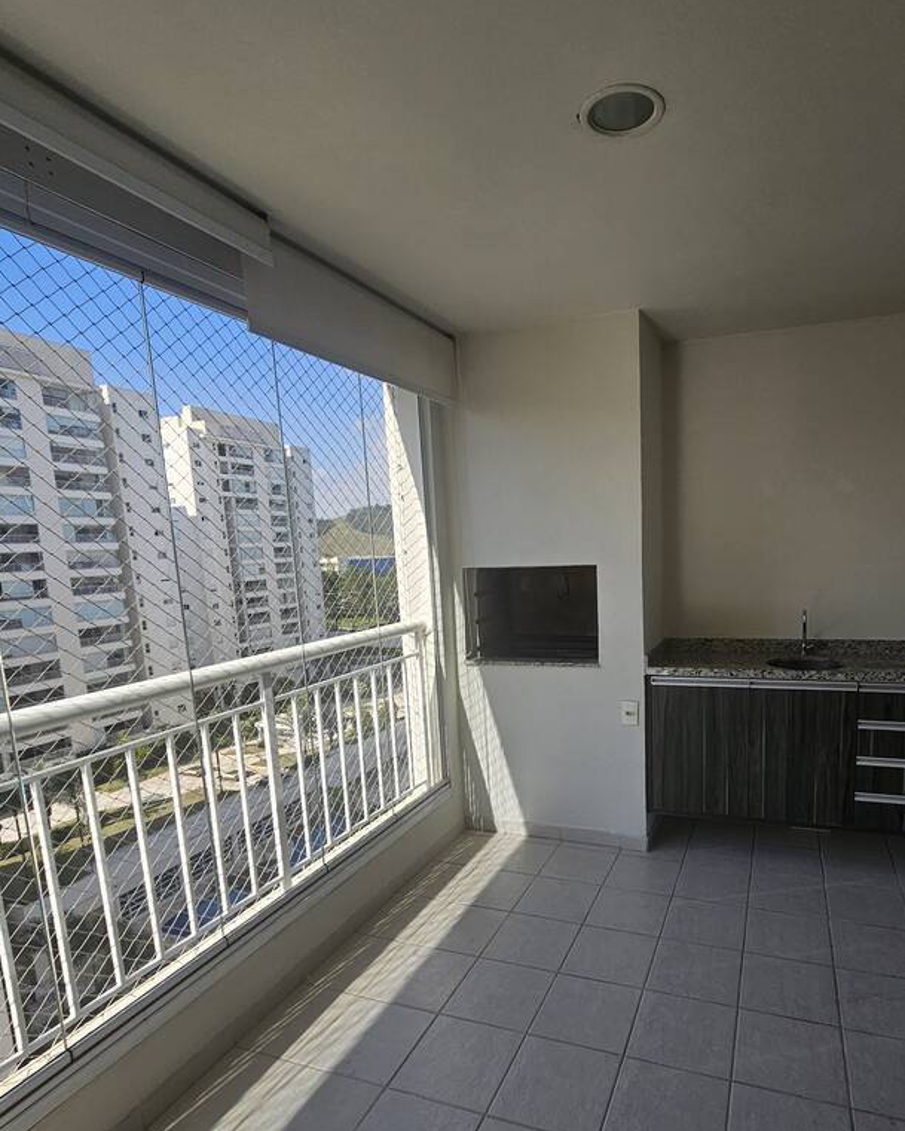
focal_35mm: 18
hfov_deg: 72.8
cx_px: 553
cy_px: 654
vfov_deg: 85.7
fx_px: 603
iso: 50
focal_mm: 2.2
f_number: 2.2
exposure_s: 1/937
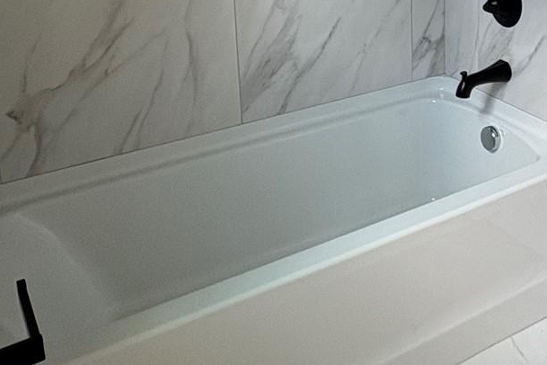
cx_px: 516
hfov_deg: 37.1
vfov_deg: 25.7
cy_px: -25
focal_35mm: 49
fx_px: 744
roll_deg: -1.4
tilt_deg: -12.0
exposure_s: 1/99
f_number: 2.2
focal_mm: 2.22
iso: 100
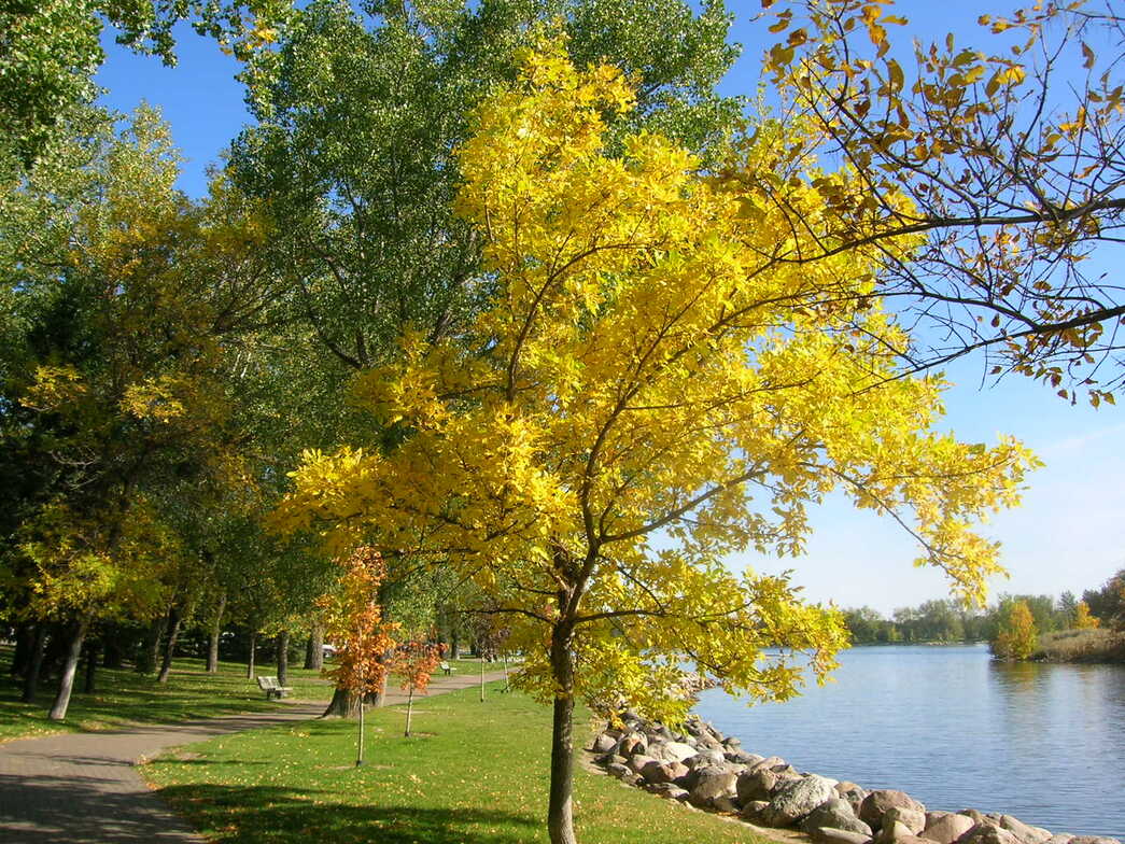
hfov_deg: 54.0
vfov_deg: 41.8
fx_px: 1105
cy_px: 422
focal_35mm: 34
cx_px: 562
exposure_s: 1/263
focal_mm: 5.7
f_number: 4.9
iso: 50
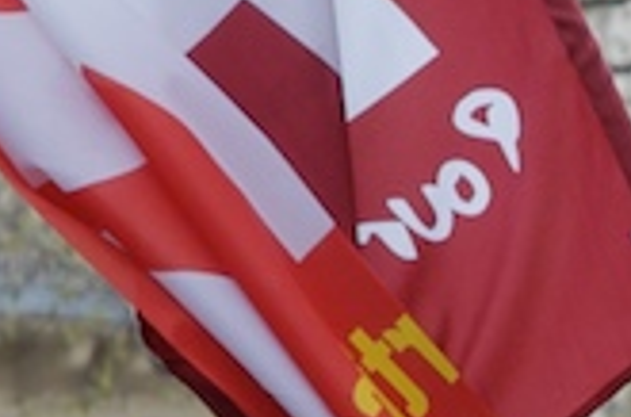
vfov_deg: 2.1
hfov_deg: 3.2
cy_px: 423
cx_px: 1067
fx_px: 11378
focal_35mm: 651
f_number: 7.1
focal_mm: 70
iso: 200
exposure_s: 1/200
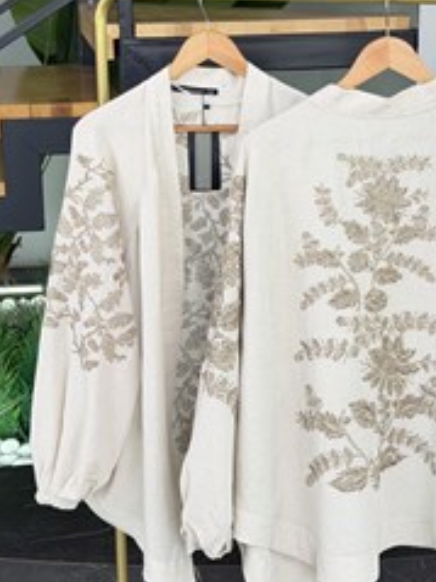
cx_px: 278
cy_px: 289
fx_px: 1395
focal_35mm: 83
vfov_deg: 23.6
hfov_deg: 17.7
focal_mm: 6.76
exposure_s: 1/164
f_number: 1.78
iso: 50
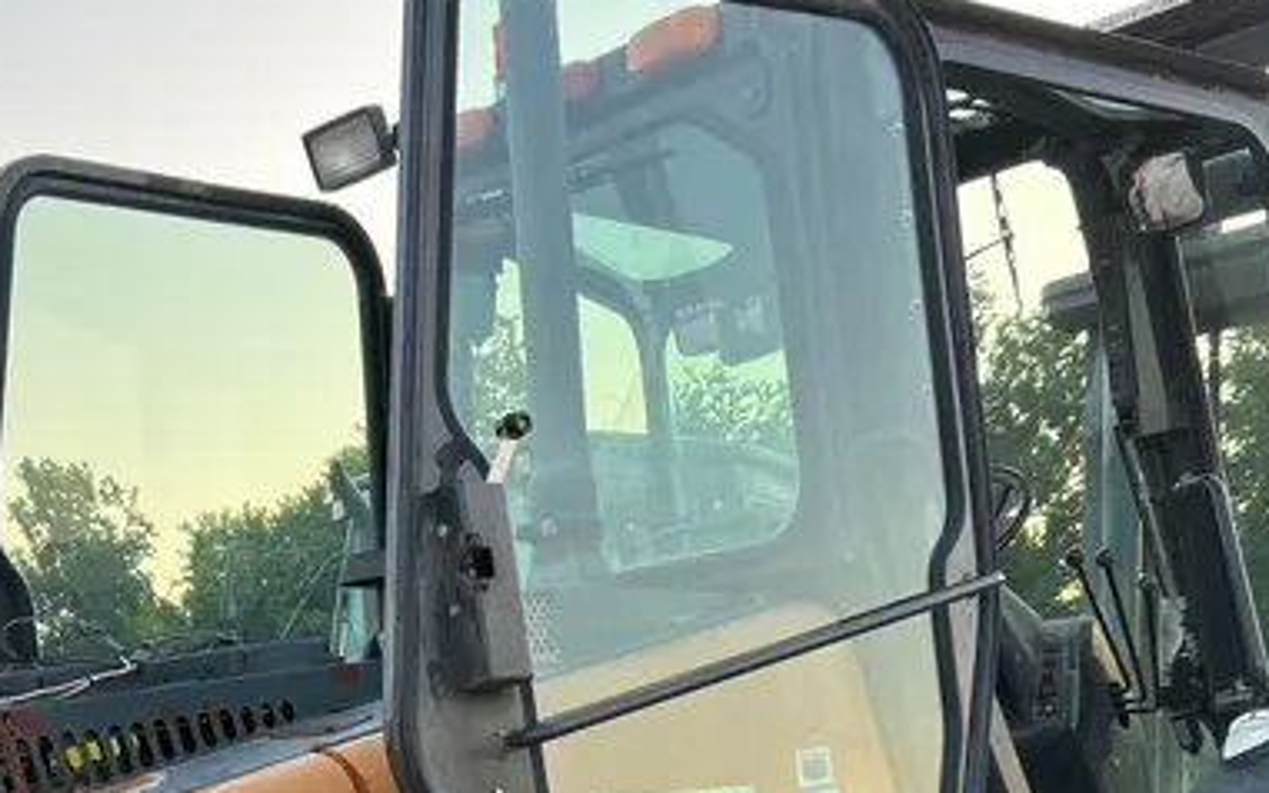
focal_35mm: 53
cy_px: 1091
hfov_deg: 38.2
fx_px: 1833
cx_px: 626
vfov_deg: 21.5
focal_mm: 5.7
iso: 40
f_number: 1.5
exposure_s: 1/223
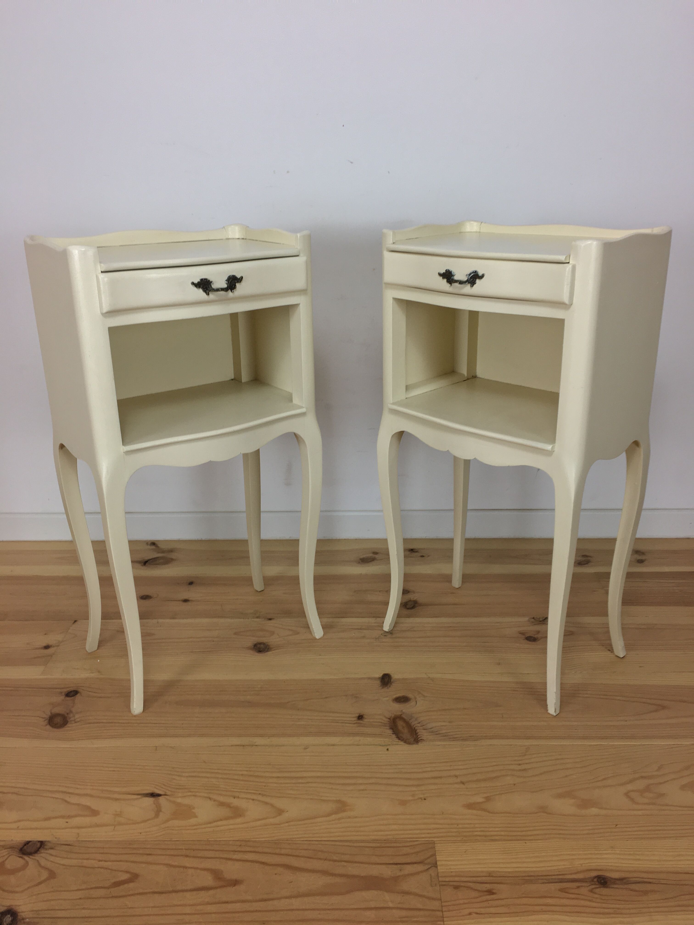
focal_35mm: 29
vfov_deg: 61.7
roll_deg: +1.0
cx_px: 347
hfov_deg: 48.2
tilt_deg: -20.9
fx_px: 775
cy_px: 462
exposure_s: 1/33
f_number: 2.2
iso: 32
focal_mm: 4.15
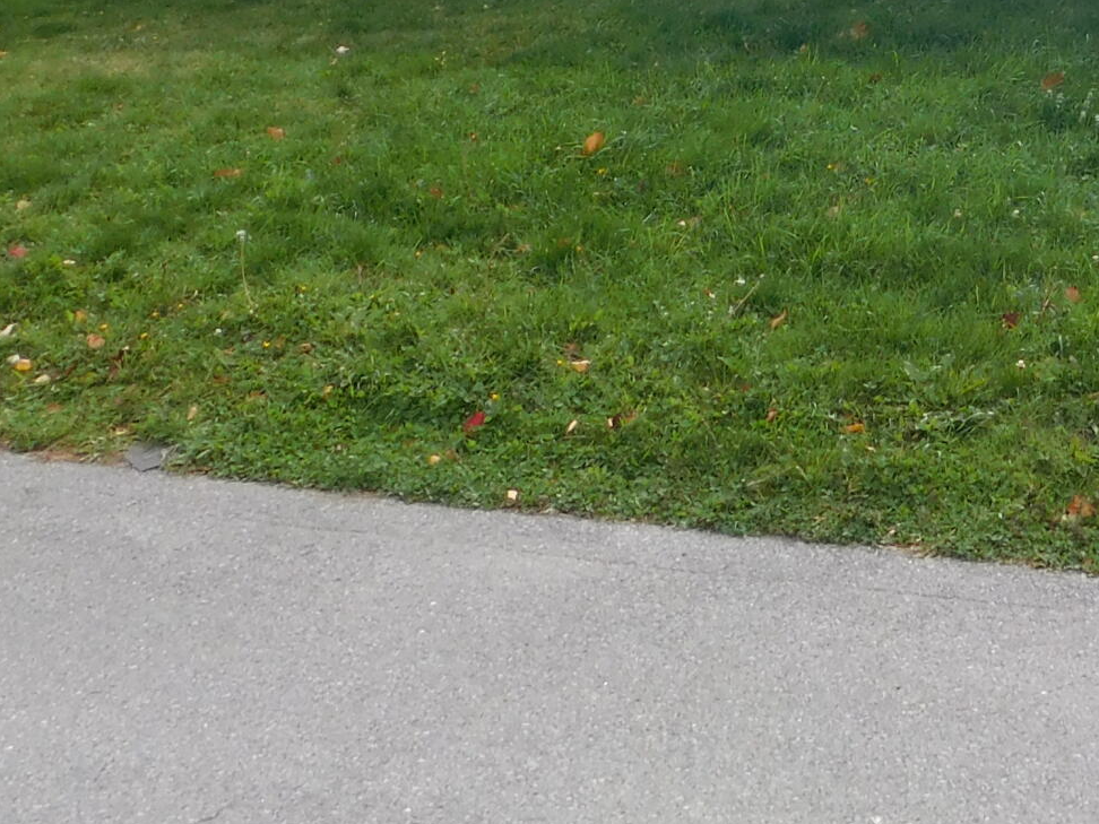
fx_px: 2254
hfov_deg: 26.8
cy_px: -358
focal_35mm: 71
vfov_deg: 18.6
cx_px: 897
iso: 125
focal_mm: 4
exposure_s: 1/800
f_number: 3
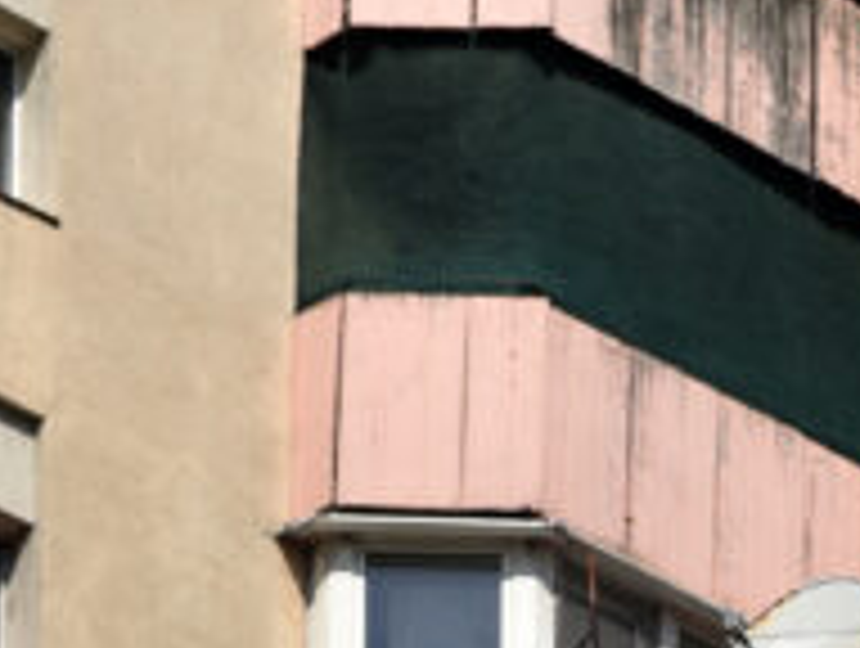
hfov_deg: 4.3
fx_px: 11201
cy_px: 1863
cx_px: 2044
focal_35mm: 450
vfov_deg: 3.3
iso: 200
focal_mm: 70
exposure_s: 1/1250
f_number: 7.1
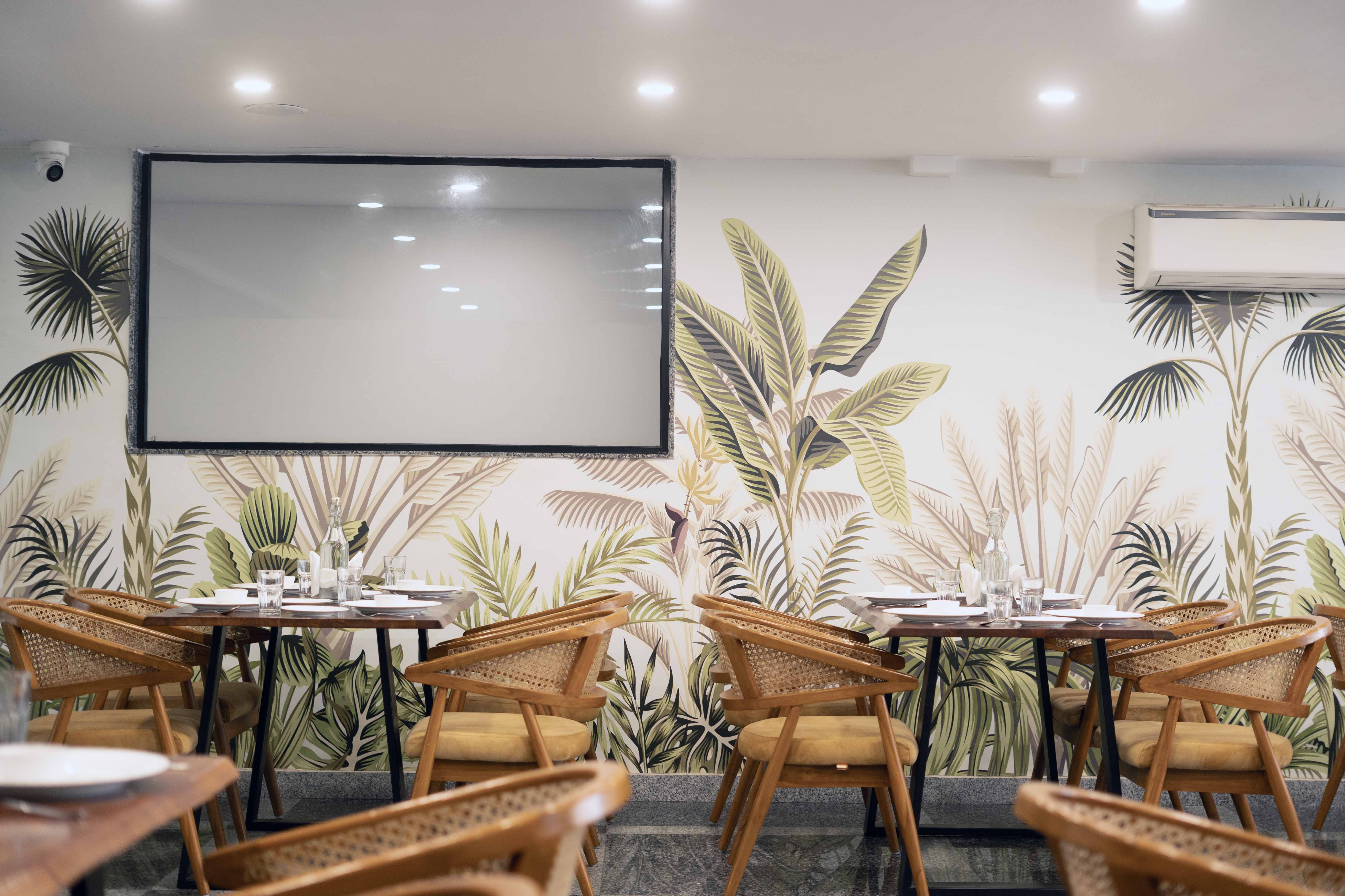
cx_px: 675
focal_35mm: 51
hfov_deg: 38.9
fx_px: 1905
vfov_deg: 26.5
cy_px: 454
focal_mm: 50
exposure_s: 1/160
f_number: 2.5
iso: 1250
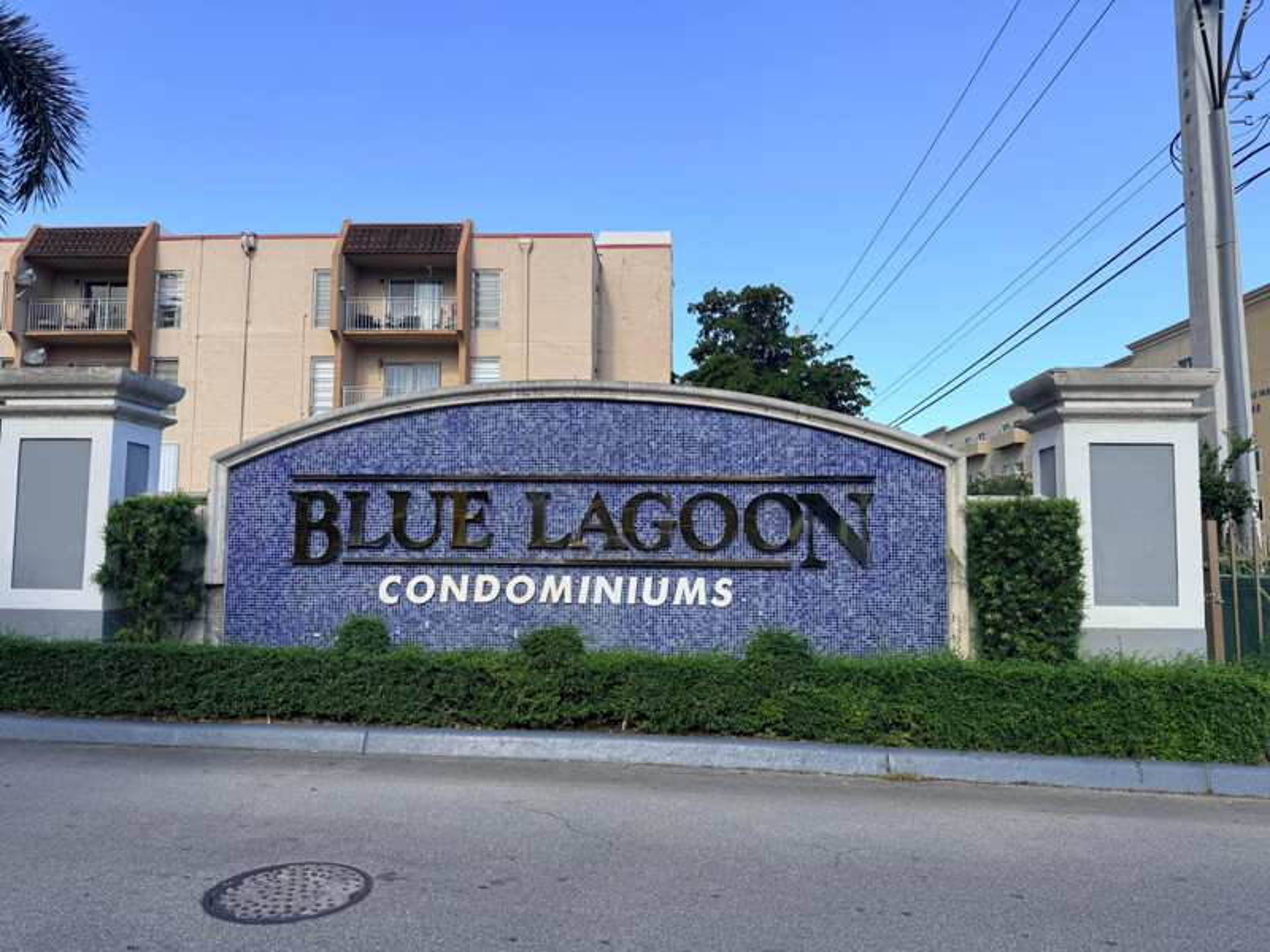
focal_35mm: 24
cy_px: 476
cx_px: 635
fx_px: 881
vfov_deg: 56.8
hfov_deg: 71.6
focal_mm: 6.76
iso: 80
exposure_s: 1/2299
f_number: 1.78
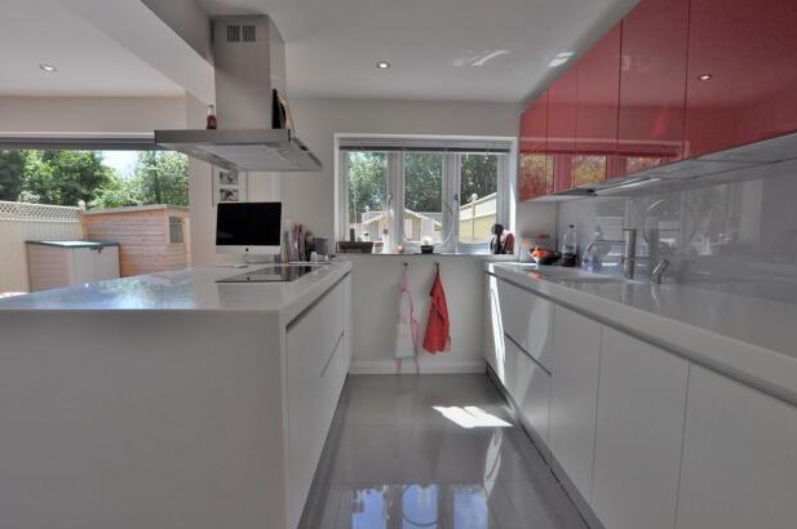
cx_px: 412
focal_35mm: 18
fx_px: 388
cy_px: 266
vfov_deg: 68.7
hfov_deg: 91.5
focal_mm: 11
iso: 200
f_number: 7.1
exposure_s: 1/200
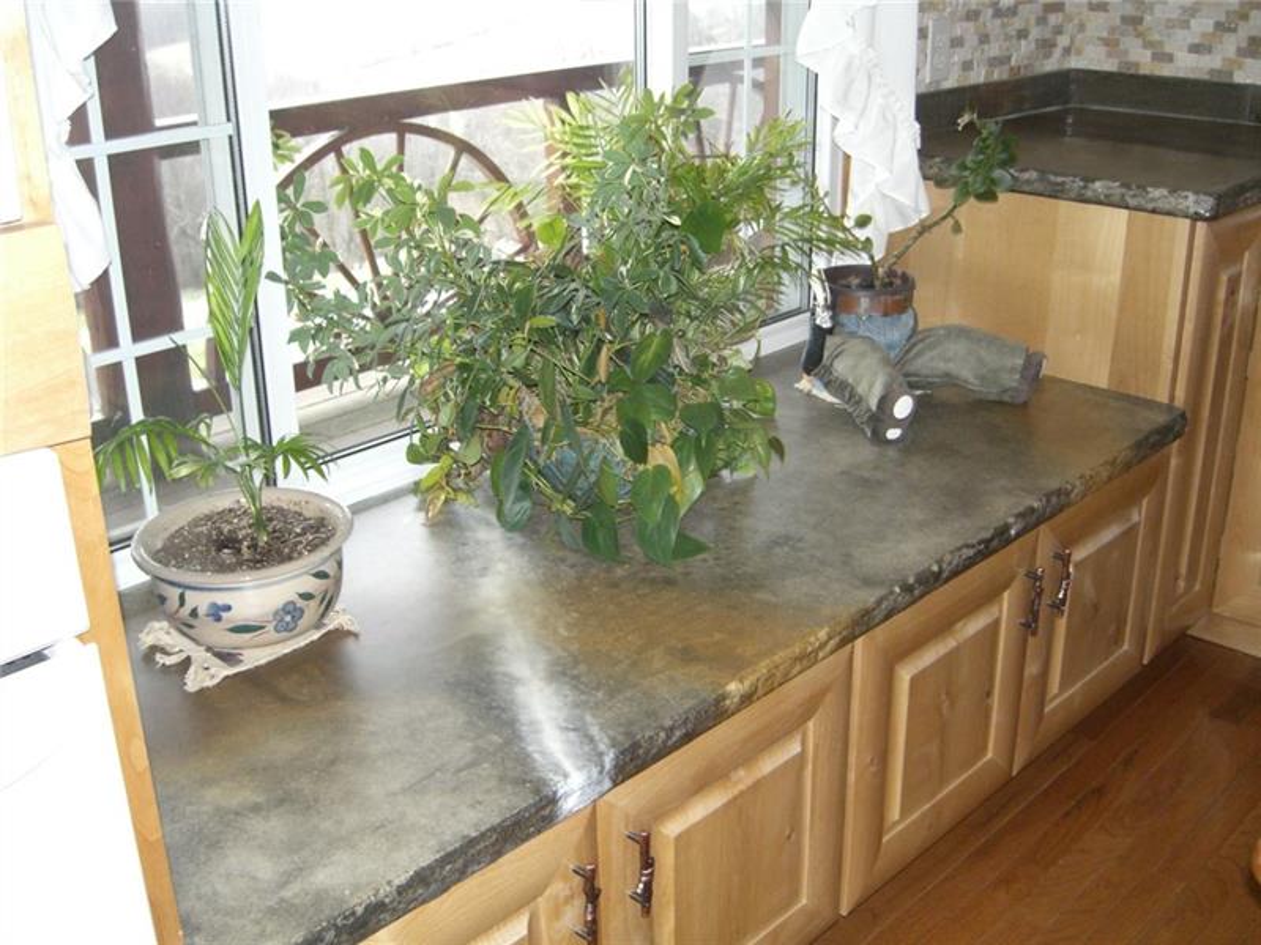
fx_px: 1384
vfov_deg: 37.7
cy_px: 472
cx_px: 630
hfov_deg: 49.0
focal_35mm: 38
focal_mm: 7.9
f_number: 2.8
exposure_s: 1/60
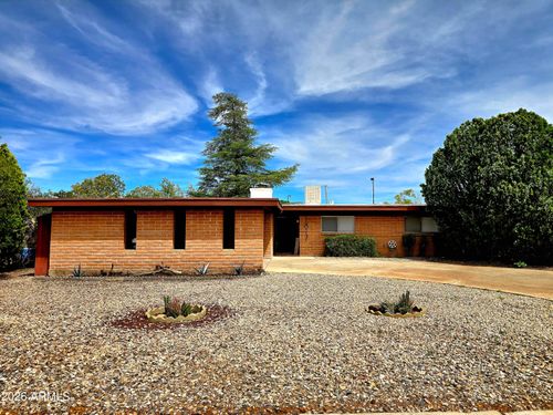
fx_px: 367
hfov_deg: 73.9
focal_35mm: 23
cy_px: 208
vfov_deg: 58.9
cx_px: 276
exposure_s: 1/1250
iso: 12
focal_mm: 6.3
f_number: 1.7
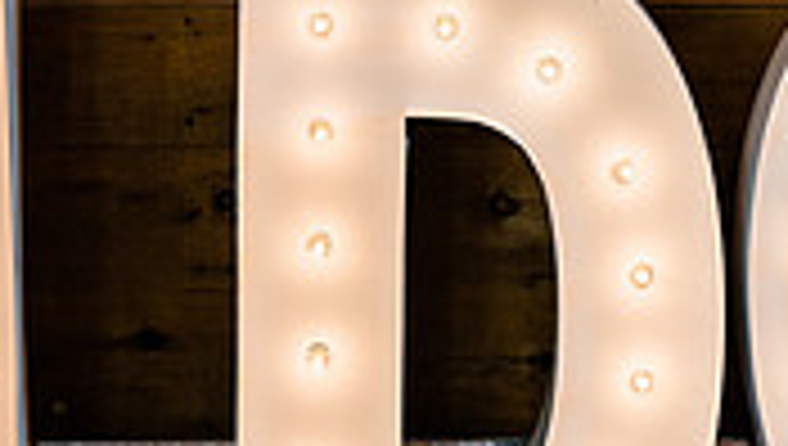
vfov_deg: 6.5
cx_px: 446
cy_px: 72
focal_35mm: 187
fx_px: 3913
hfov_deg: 11.5
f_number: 4.5
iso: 640
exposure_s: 1/200
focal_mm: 54
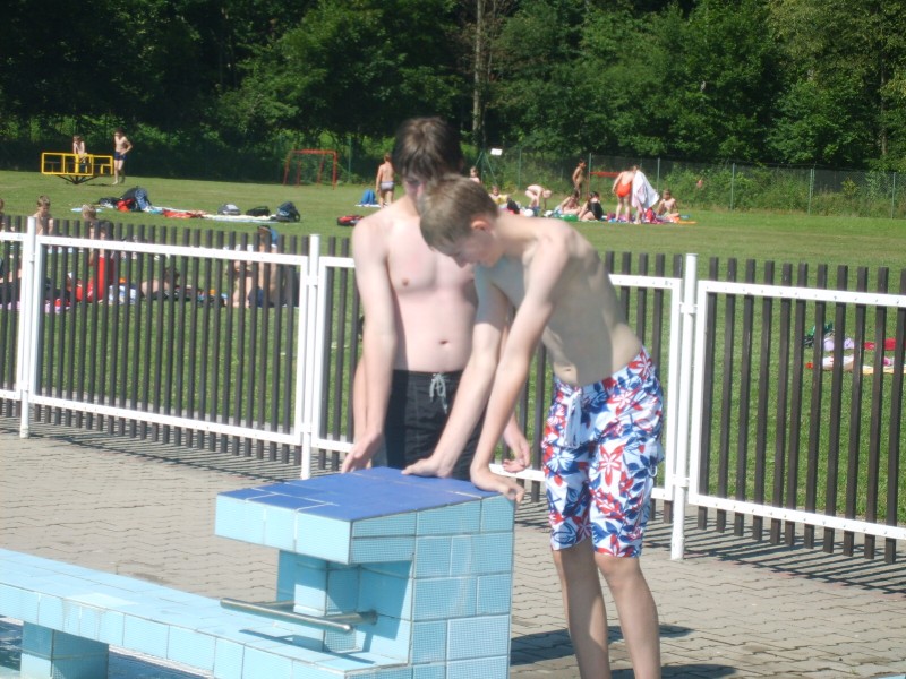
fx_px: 2748
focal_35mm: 105
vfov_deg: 14.1
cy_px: 340
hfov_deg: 18.7
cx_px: 453
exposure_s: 1/500
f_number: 4.9
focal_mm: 17.4
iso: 50
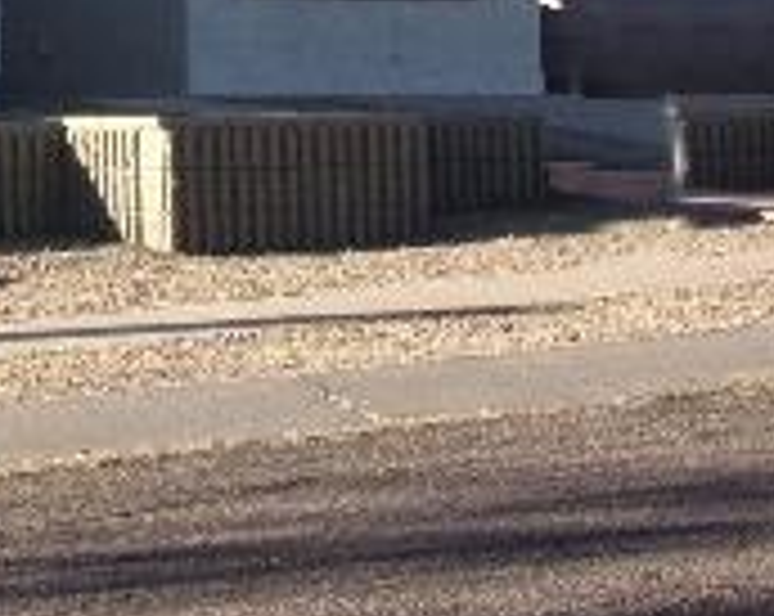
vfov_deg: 10.5
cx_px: -279
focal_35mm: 142
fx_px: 3247
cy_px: -270
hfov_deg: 13.1
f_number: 3.9
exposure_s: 1/450
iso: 80
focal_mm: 7
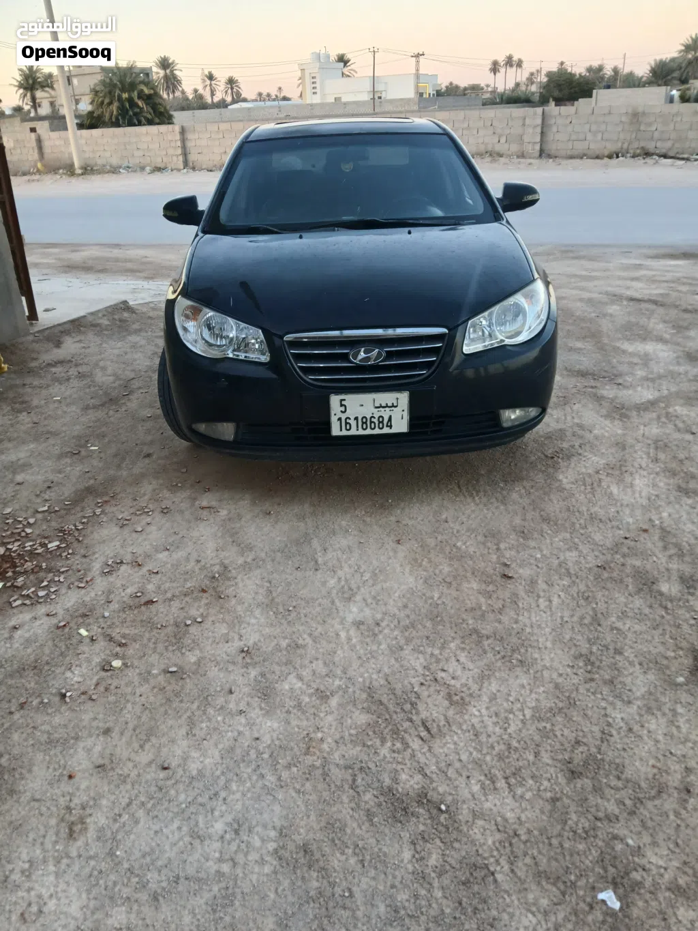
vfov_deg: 67.3
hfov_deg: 53.1
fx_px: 699
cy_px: 466
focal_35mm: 26
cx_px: 349
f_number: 1.8
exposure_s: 1/50
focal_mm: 3.98
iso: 80
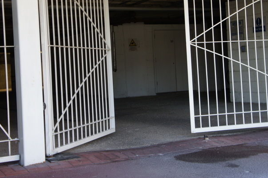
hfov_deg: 28.9
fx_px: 519
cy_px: 57
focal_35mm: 70
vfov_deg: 19.4
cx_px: 157
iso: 200
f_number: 5
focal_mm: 31
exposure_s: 1/60
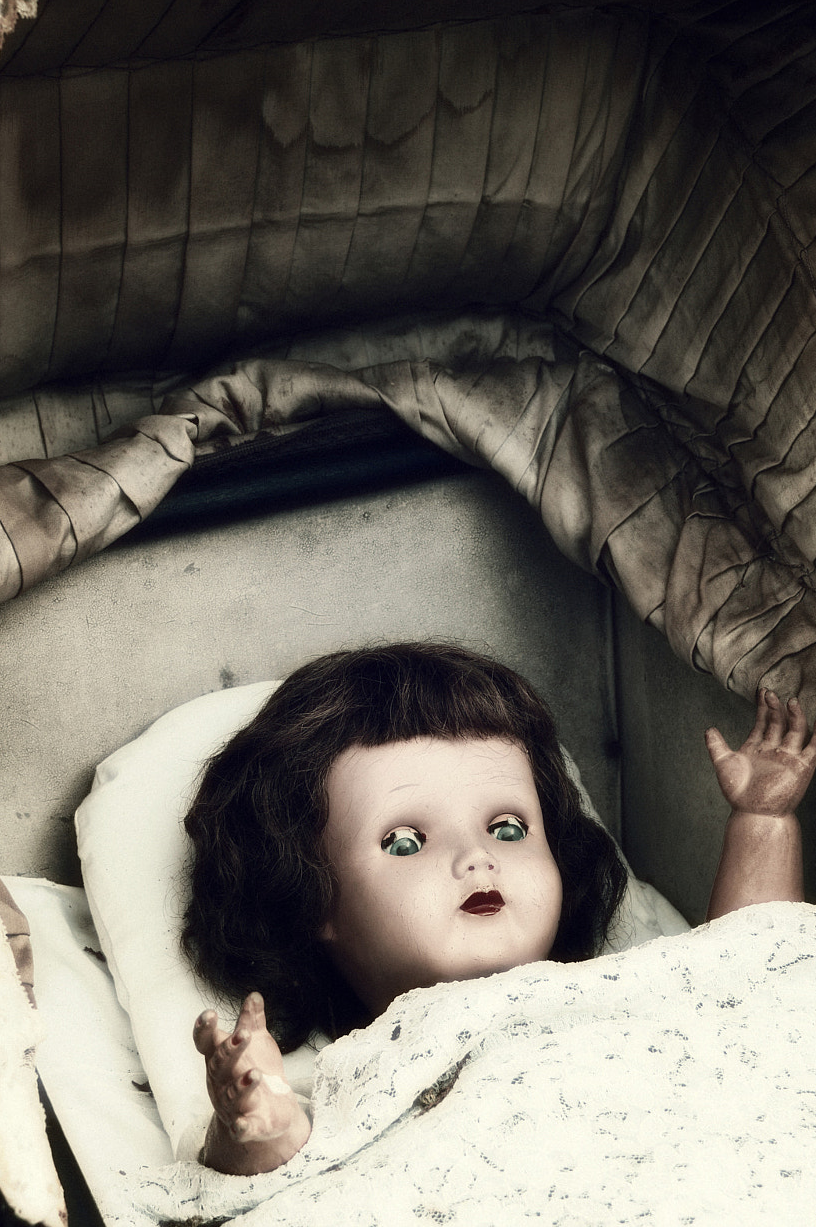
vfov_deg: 33.1
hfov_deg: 22.3
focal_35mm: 61
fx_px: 2066
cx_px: 387
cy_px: 588
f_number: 7.1
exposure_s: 1/200
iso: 100
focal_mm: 31
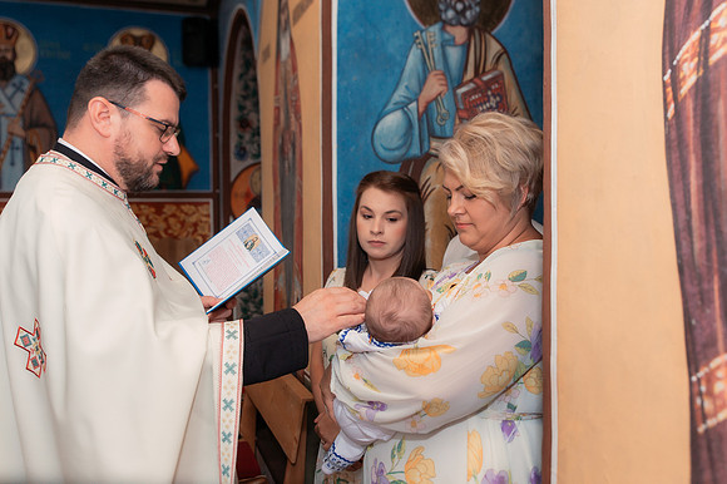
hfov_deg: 55.7
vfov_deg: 38.7
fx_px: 688
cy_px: 243
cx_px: 377
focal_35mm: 34
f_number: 3.5
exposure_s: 1/250
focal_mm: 32
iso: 2000
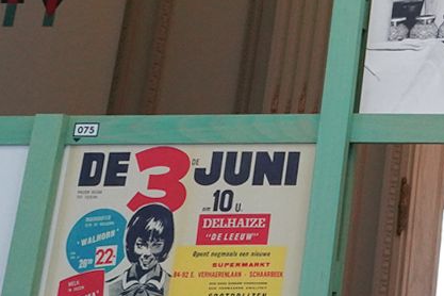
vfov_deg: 11.3
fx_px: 1418
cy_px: -184
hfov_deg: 14.9
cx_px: 859
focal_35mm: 115
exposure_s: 1/80
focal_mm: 24
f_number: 9
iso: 3200
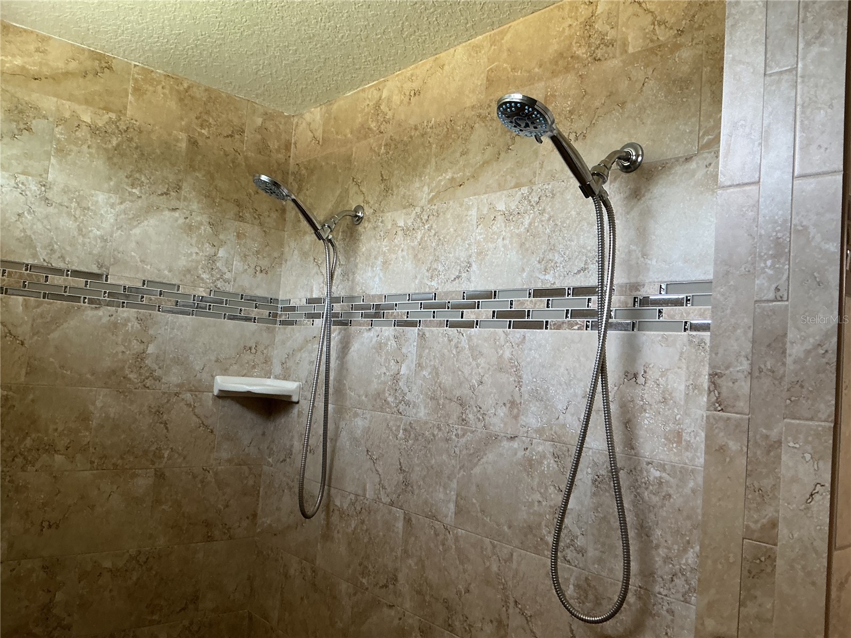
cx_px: 426
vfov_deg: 48.2
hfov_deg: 61.7
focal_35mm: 29
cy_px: 319
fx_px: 713
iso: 100
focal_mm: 3
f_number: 1.8
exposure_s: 1/60
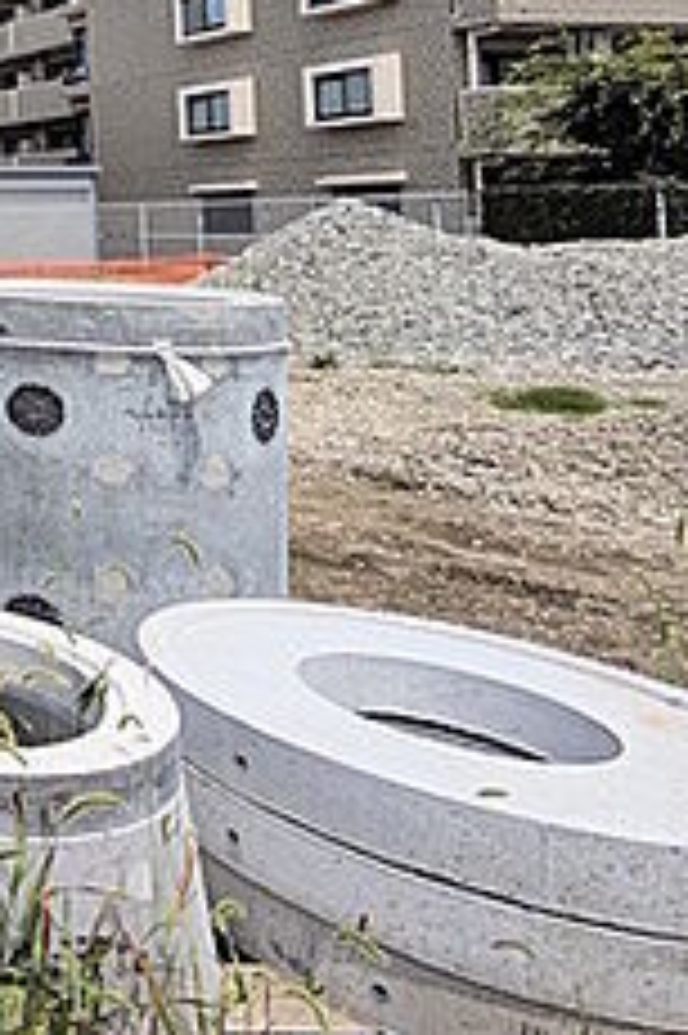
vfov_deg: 47.3
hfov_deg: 22.1
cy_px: 171
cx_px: -540
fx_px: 1091
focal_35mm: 38
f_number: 2.2
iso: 53
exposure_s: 1/2188
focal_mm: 1.83
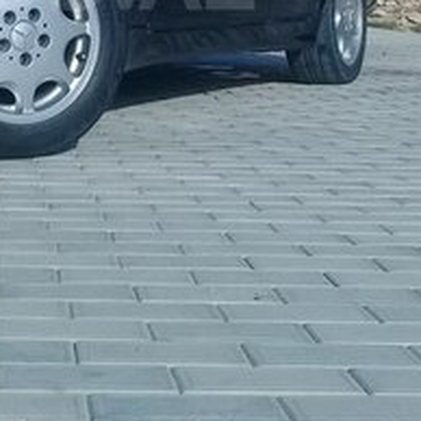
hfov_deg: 18.3
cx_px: 33
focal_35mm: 93
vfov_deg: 18.1
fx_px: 1280
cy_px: -23
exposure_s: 1/2179
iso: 64
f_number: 2.2
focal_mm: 3.3
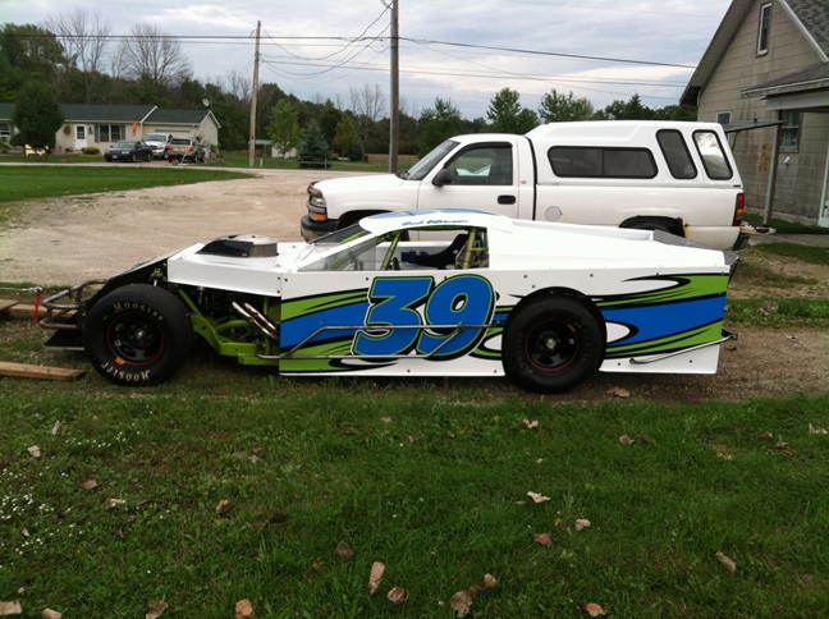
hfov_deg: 52.7
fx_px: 837
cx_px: 414
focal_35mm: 35
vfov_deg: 40.6
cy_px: 310
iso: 80
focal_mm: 3.85
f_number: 2.8
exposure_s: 1/462
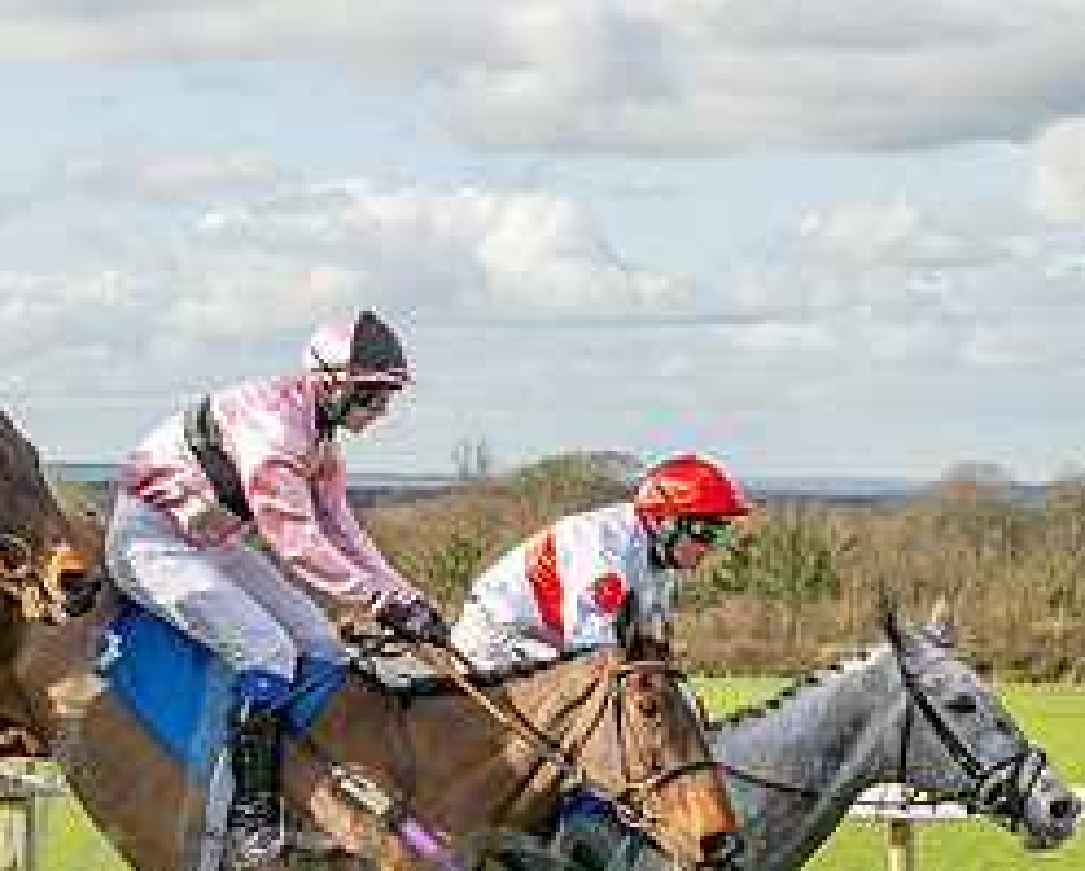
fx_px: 5015
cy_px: 594
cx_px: -305
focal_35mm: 156
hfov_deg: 12.0
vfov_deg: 9.9
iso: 200
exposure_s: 1/1250
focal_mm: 35
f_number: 4
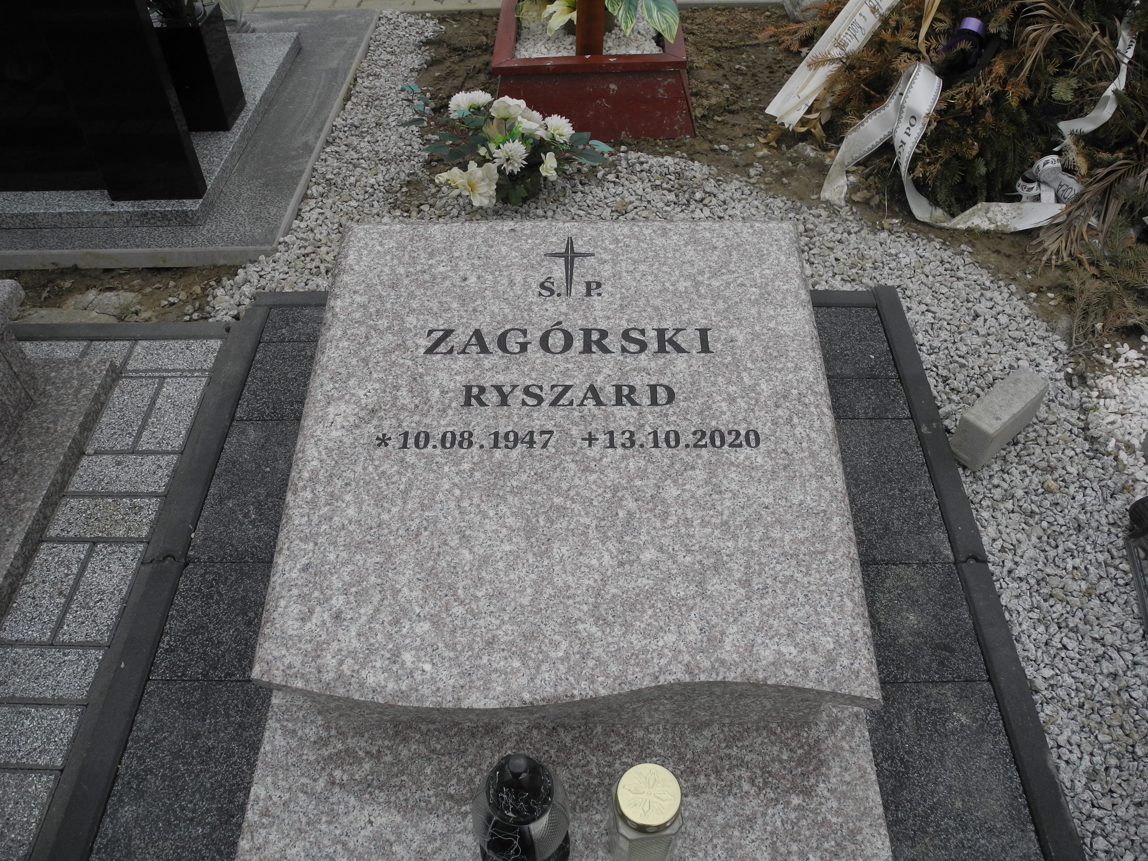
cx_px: 574
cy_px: 430
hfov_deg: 63.4
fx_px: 929
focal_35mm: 28
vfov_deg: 49.7
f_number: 2.8
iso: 100
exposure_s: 1/800
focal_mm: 6
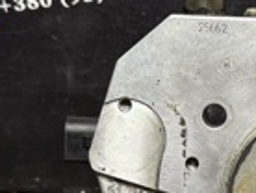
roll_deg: -0.9
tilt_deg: -15.8
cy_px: 156
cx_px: 276
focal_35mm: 111
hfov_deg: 17.2
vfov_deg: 13.3
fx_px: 822
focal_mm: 6.76
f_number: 1.78
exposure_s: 1/50
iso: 200
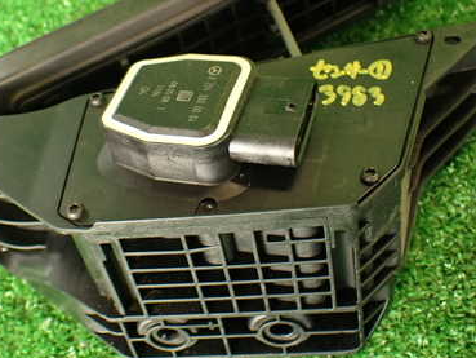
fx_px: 715
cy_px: 115
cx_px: 204
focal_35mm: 52
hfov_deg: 36.7
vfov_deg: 27.8
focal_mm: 5.79
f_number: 2.4
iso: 250
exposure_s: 1/30
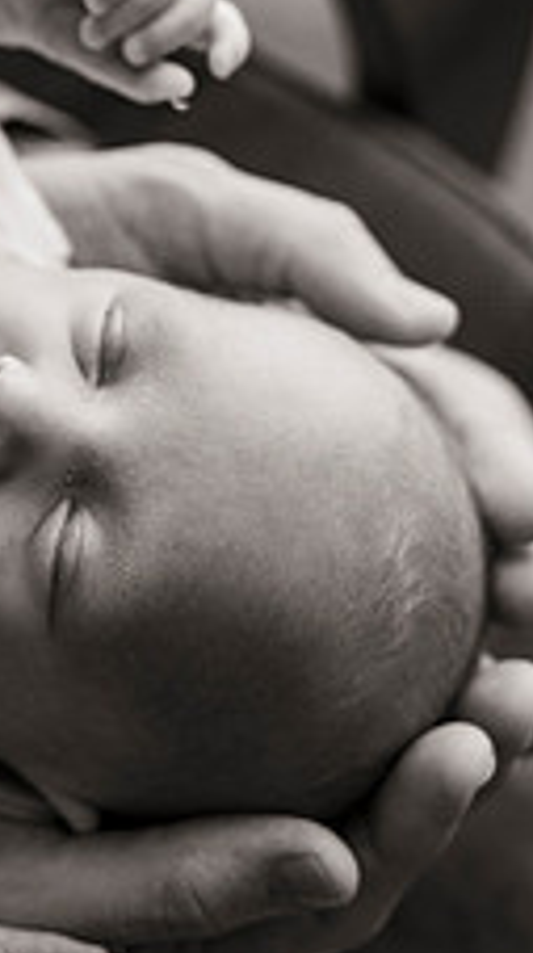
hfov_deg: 11.5
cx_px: -8
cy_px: 248
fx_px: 2624
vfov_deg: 20.4
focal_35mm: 104
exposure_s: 1/250
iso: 1000
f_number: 3.2
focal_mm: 50
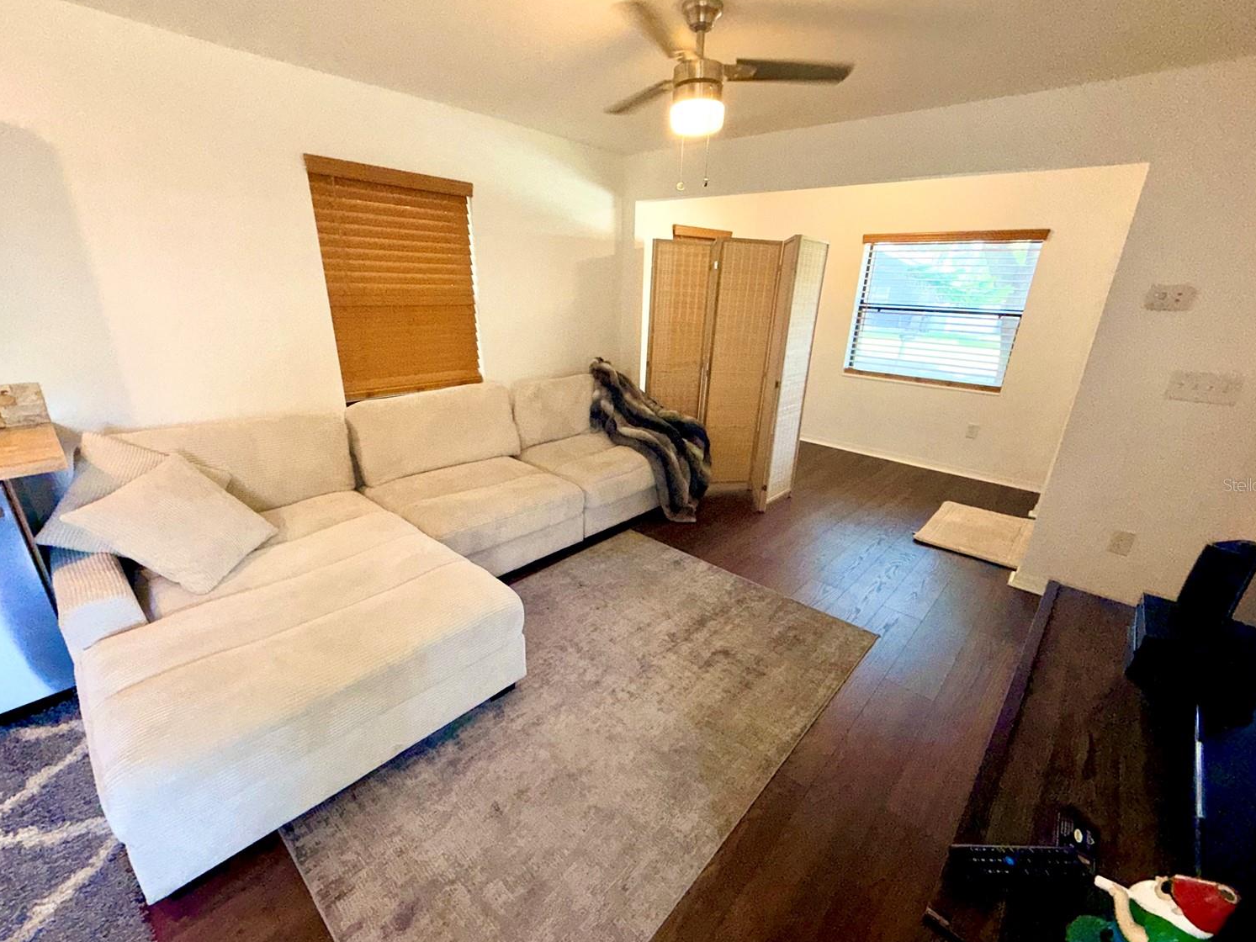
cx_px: 629
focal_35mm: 15
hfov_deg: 98.2
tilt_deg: -20.0
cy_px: 484
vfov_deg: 81.7
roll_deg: -1.7
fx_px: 544
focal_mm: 2.22
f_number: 2.2
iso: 100
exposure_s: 1/120
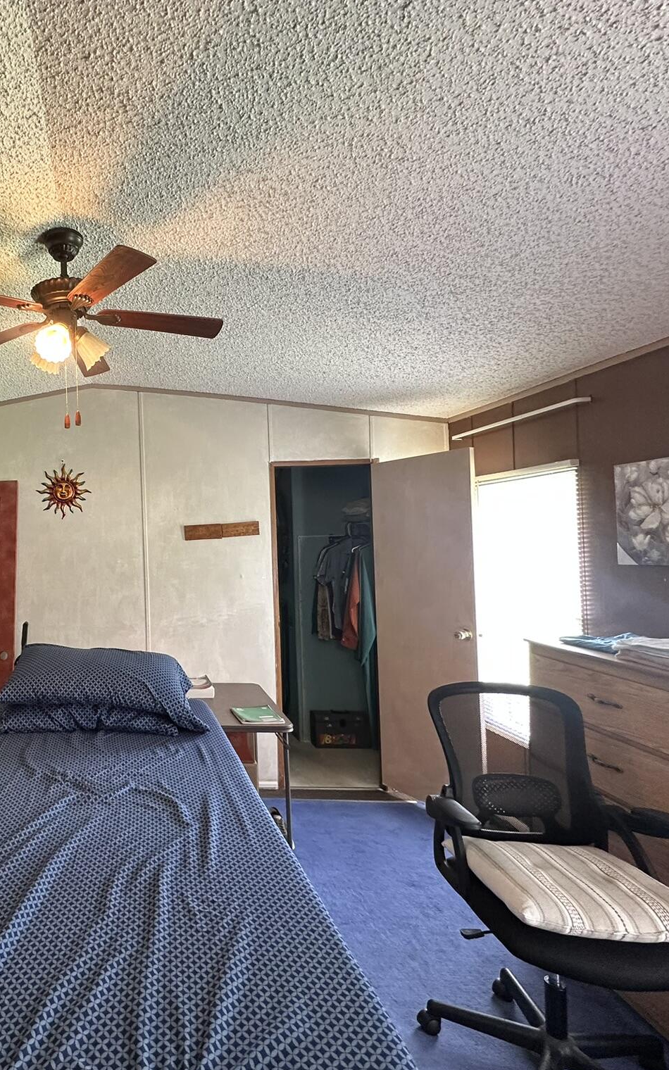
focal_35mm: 20
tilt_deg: +1.9
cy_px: 535
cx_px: 65
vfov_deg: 85.1
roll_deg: +1.1
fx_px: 583
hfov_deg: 52.3
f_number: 2.2
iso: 250
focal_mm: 2.22
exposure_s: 1/60
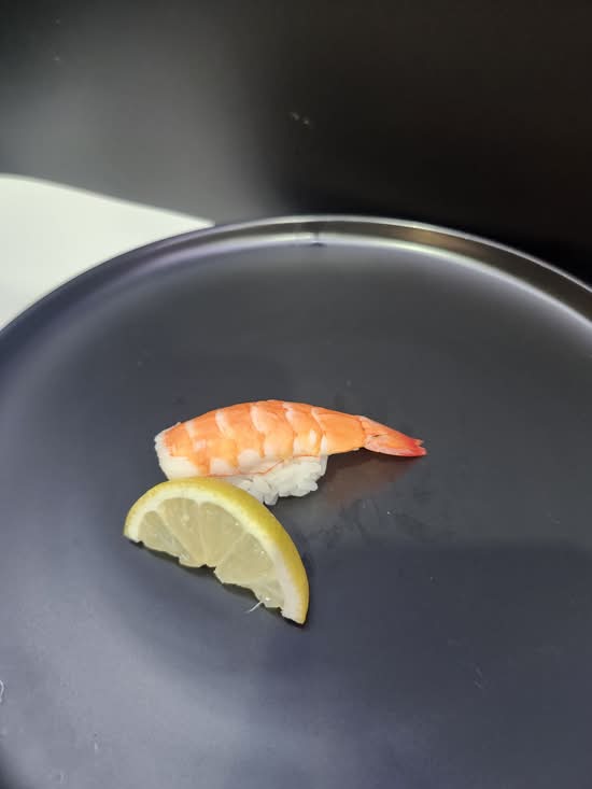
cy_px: 394
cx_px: 296
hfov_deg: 58.9
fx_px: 524
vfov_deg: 73.9
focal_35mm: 23
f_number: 1.8
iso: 640
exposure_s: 1/50
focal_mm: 5.54
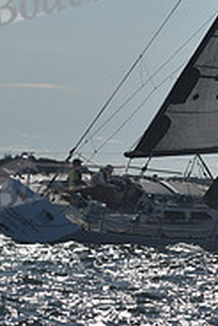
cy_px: 80
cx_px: 221
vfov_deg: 7.2
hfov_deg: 4.8
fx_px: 2575
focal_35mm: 284
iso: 250
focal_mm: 90
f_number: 5
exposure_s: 1/4000
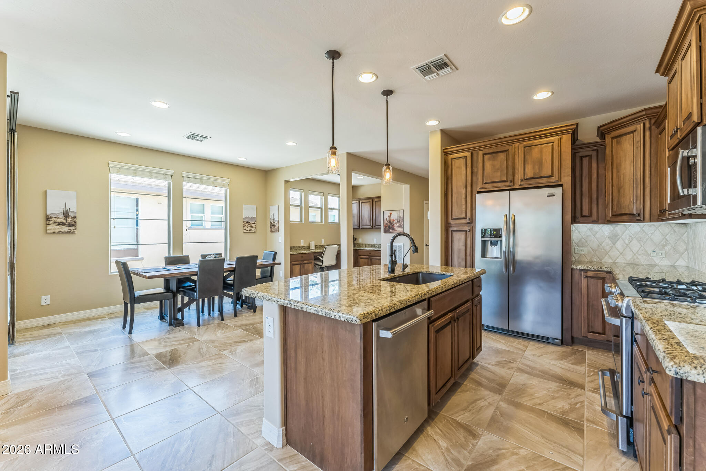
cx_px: 353
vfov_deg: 81.2
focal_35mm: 14
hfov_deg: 104.3
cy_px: 236
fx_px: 275
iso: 100
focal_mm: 14
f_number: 8
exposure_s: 1/6
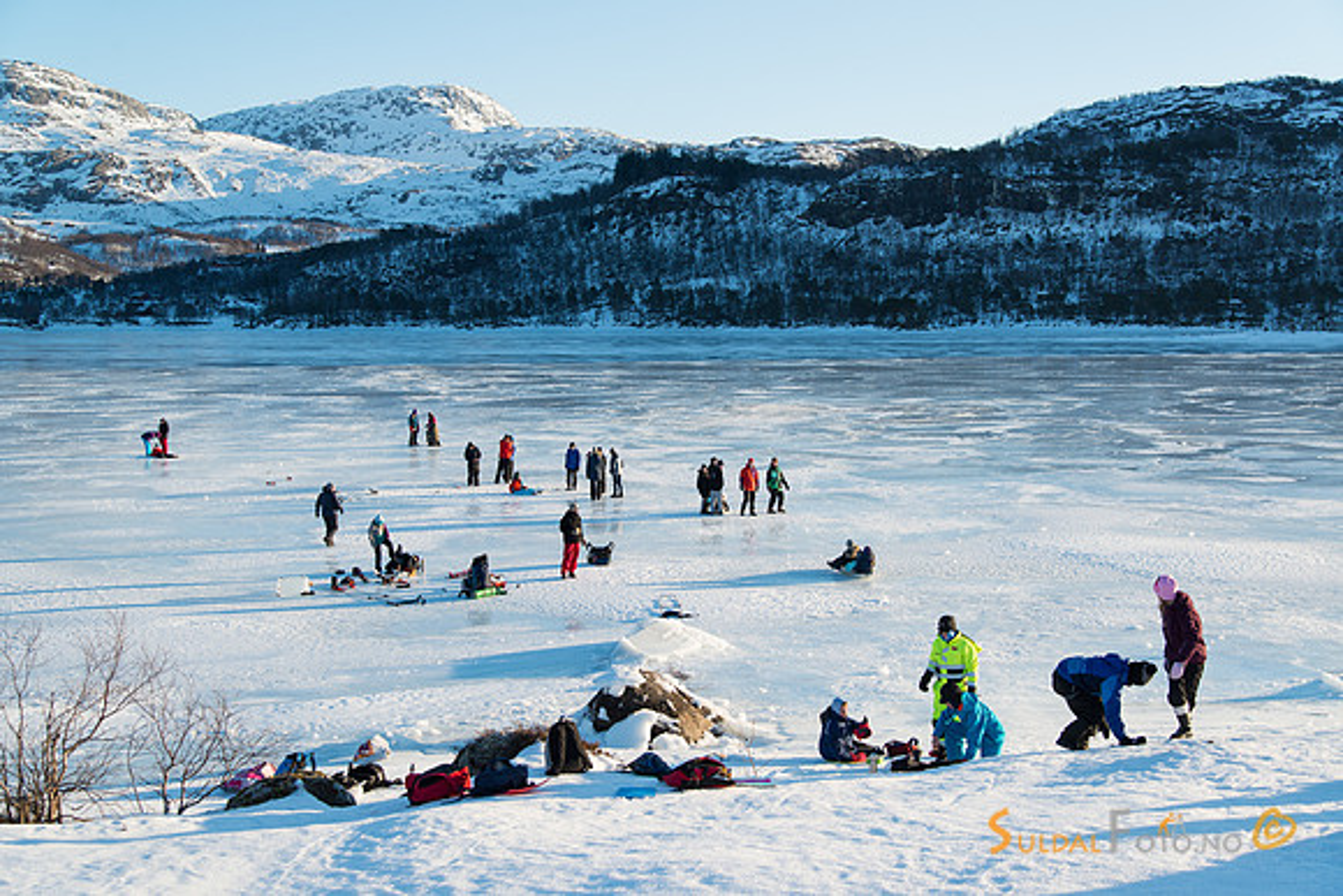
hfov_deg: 42.7
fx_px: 1716
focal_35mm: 46
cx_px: 672
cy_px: 448
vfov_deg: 29.3
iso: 100
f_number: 5.6
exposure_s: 1/200
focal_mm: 46
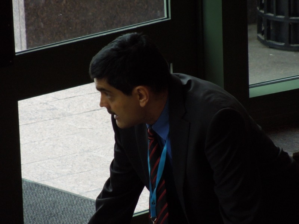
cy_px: 112
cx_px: 150
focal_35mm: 350
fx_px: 3023
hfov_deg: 5.7
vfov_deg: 4.2
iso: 900
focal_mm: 63
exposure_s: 1/30
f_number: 5.9
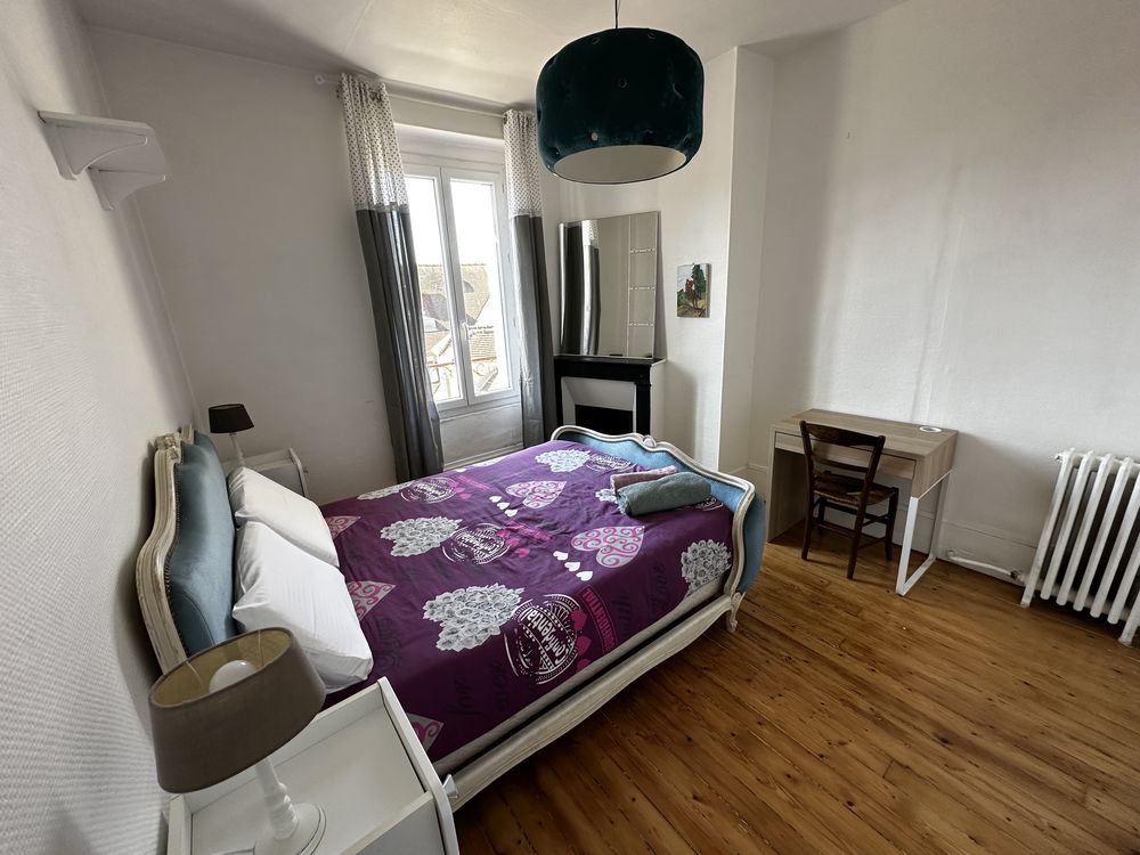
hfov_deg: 102.1
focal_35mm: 14
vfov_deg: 85.7
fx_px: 461
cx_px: 570
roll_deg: +3.3
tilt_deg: -15.9
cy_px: 428
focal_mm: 2.22
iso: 125
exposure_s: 1/99
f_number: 2.2
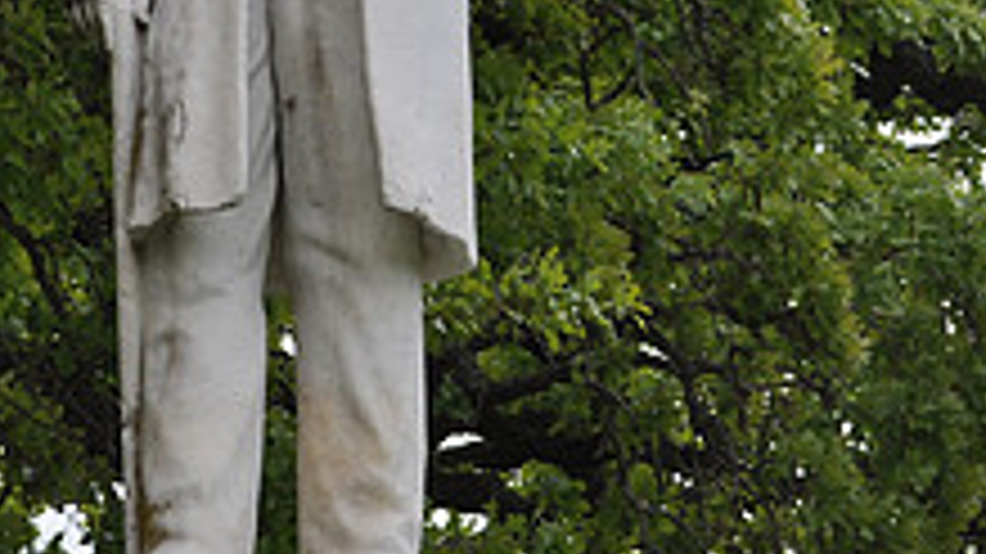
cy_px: -11
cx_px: 315
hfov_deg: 7.9
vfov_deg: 4.4
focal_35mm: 274
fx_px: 7161
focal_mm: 66
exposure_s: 1/250
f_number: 8
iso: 200
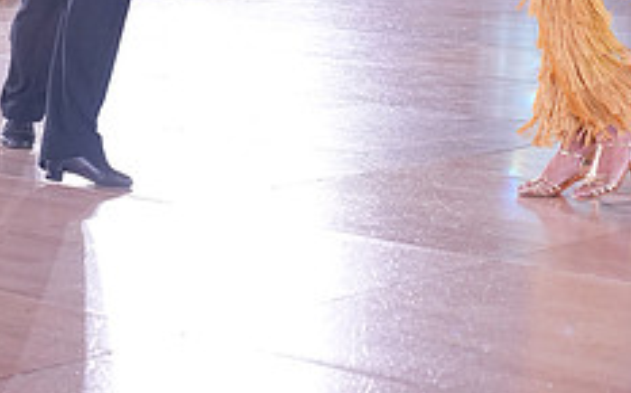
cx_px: 362
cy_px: -119
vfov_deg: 10.1
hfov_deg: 16.5
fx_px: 2181
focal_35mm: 127
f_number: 4
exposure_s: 1/400
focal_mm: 50
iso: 2500
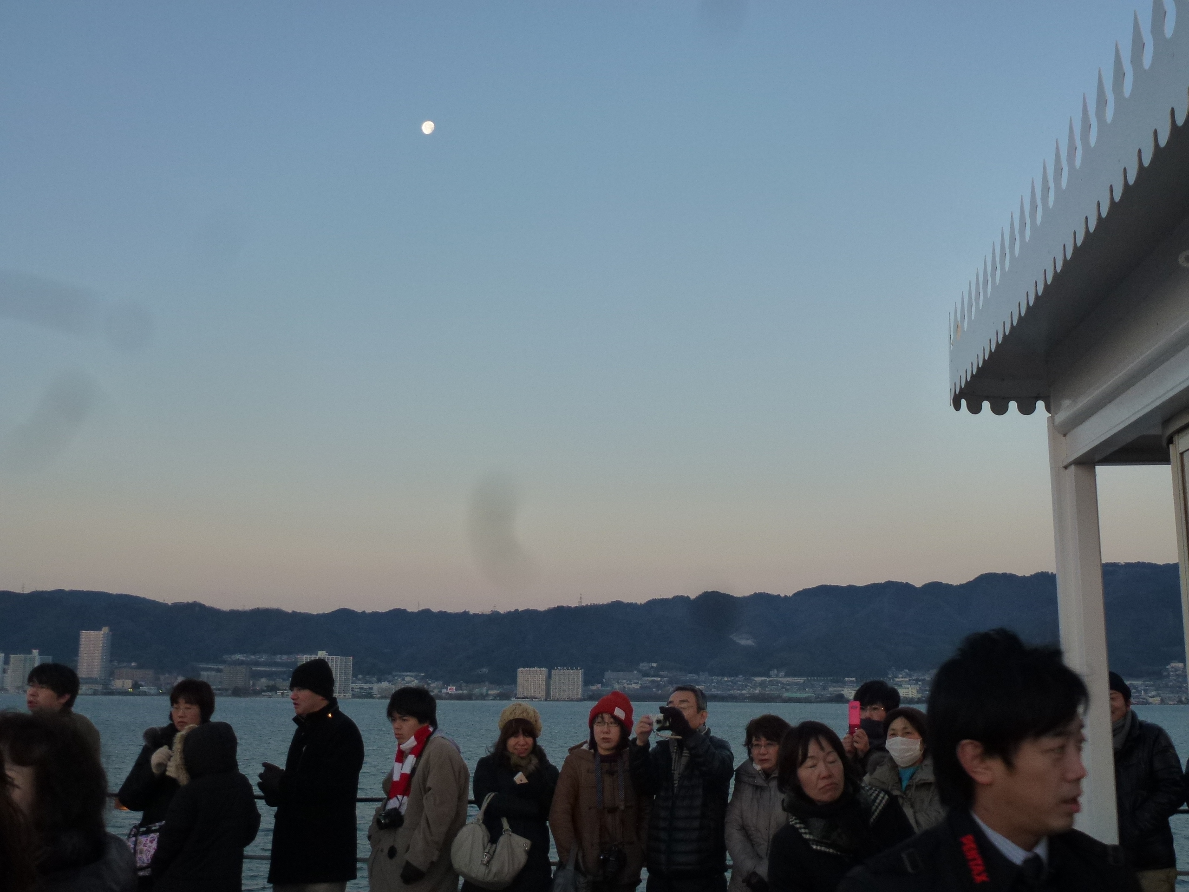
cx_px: 594
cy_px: 446
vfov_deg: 37.7
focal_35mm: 38
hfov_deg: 49.0
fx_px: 1305
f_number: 3.8
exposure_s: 1/100
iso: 160
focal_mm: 6.8
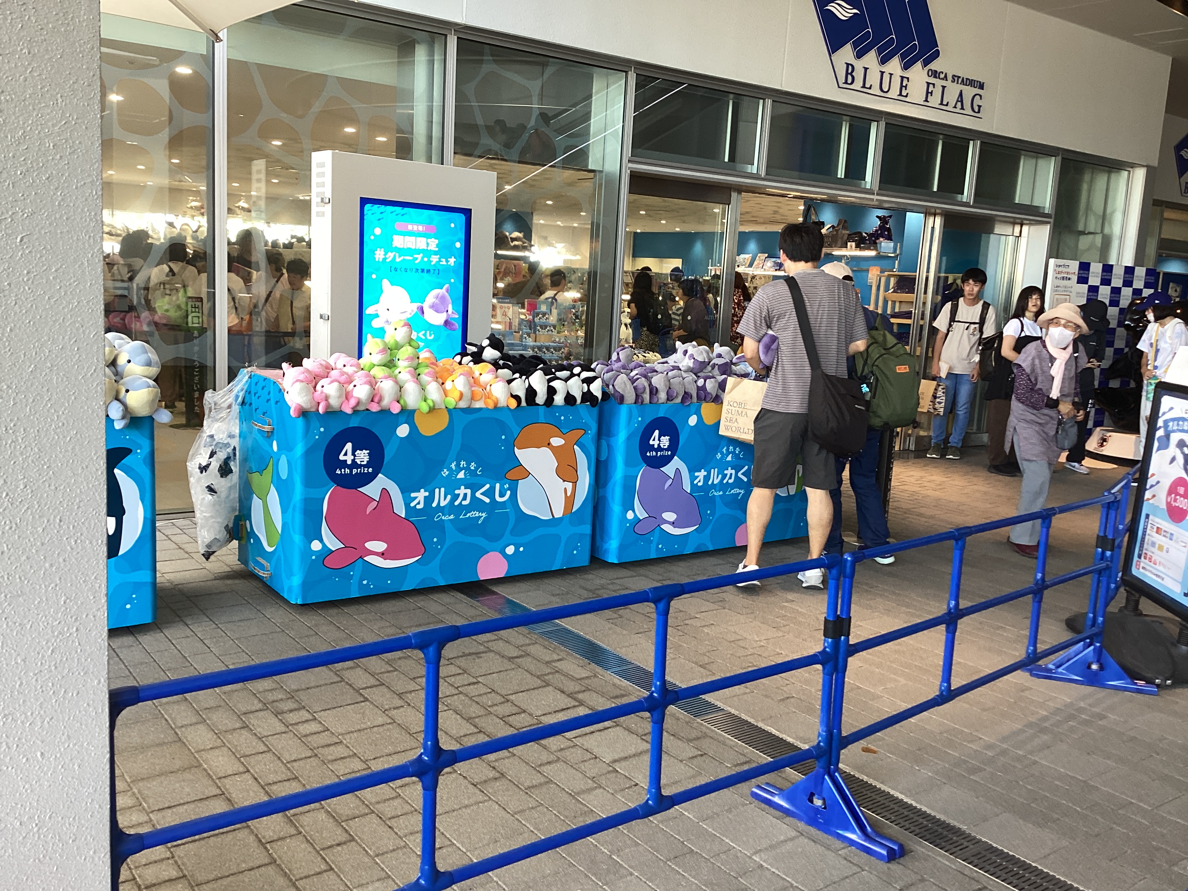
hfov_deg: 58.4
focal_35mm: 31
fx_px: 1064
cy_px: 446
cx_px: 594
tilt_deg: -9.0
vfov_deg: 45.4
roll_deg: -5.2
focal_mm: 3.3
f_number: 2.4
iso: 80
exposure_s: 1/120
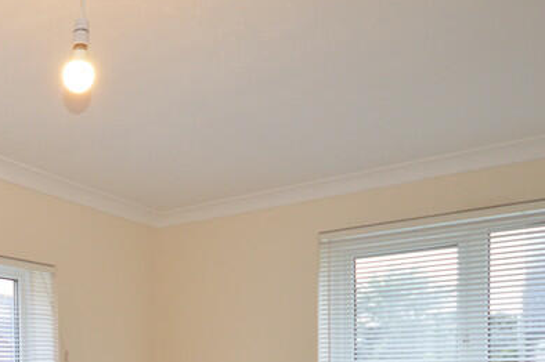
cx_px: 3
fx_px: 590
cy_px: 422
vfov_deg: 29.8
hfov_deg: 42.9
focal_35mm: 39
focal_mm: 10
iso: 400
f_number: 4
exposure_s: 1/80
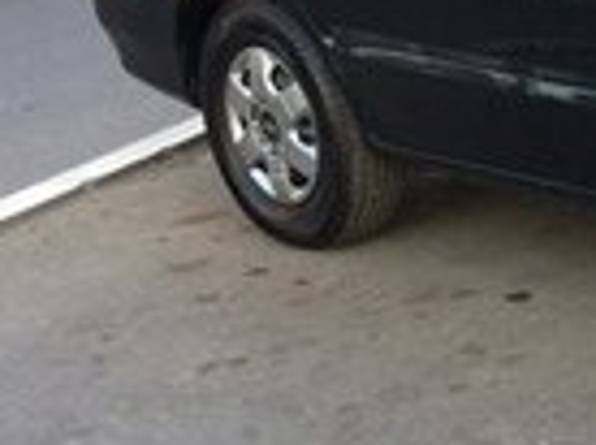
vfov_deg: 10.6
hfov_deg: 12.8
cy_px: 387
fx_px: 2389
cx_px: 1114
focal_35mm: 139
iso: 40
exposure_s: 1/100
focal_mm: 4.15
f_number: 2.2
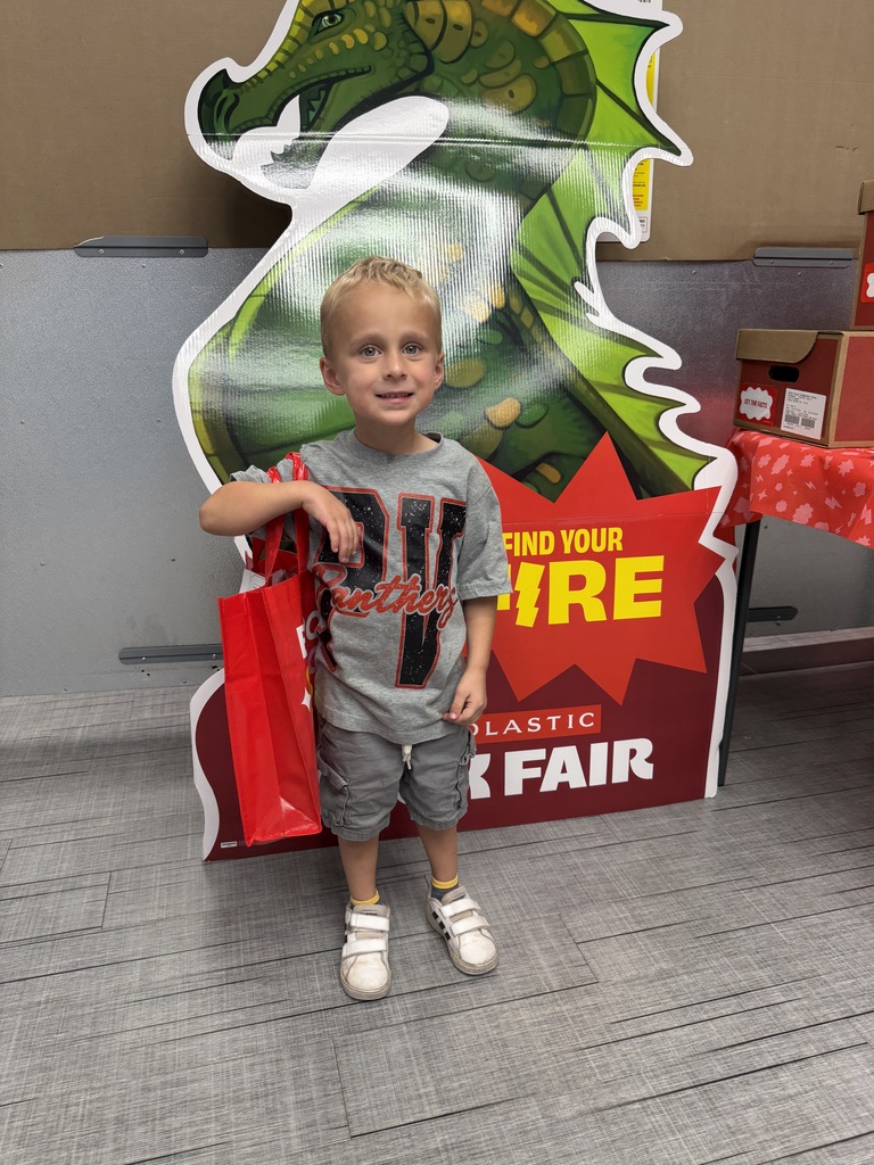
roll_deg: +0.0
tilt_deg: -17.0
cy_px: 582
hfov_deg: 56.8
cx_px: 437
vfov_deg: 71.6
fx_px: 808
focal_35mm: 24
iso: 125
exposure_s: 1/120
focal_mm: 6.76
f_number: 1.78
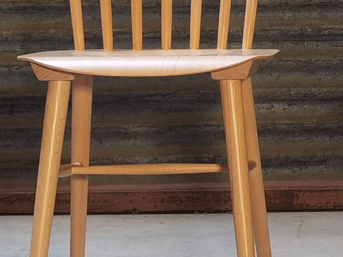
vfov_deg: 9.6
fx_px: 1516
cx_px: 363
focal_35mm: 153
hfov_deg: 12.7
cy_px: 20
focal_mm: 6.71
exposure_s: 1/50
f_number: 1.9
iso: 125
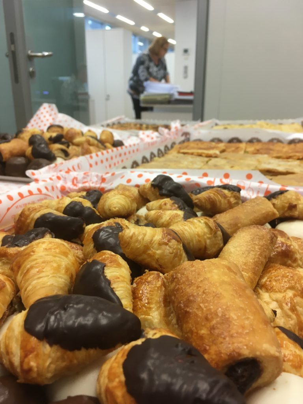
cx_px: 152
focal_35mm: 29
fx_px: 338
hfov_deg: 48.2
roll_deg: -0.5
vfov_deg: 61.7
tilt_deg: -17.6
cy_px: 202
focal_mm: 4.15
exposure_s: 1/33
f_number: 2.2
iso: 80
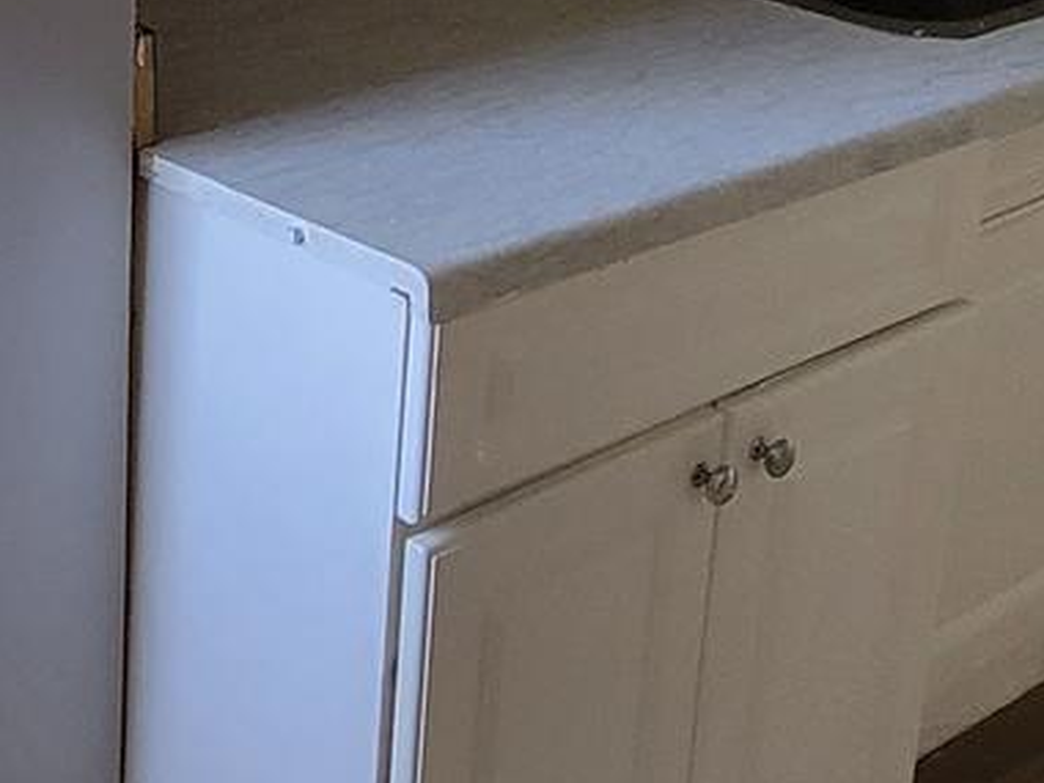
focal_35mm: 70
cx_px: 38
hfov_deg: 26.5
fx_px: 2111
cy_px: -132
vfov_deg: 19.9
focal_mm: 2.2
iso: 320
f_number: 2.2
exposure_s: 1/60
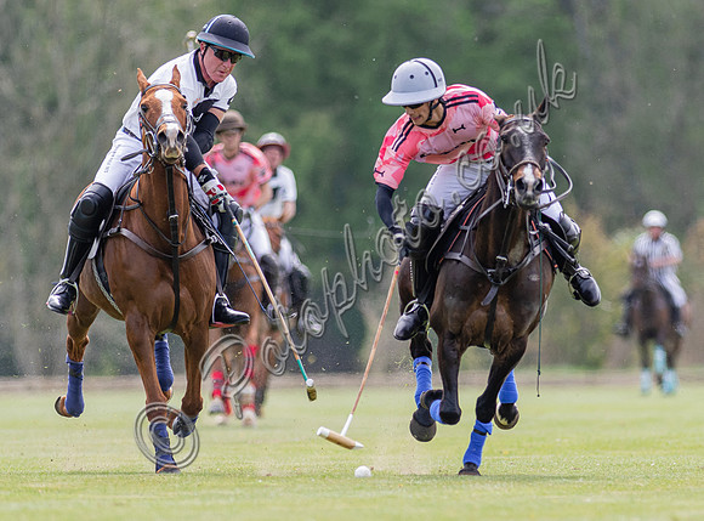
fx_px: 12541
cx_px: 433
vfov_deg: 2.4
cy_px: 307
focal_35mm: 620
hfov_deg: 3.2
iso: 400
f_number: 3.2
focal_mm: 300
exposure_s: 1/2000
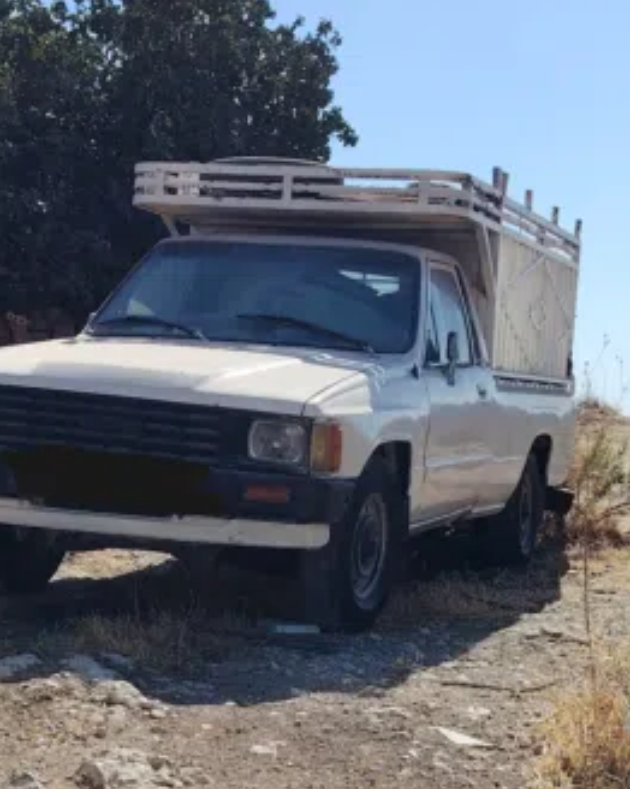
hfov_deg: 21.0
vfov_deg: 26.0
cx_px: 344
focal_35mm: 73
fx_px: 1703
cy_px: 461
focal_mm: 5.25
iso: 100
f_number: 1.75
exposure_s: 1/1648
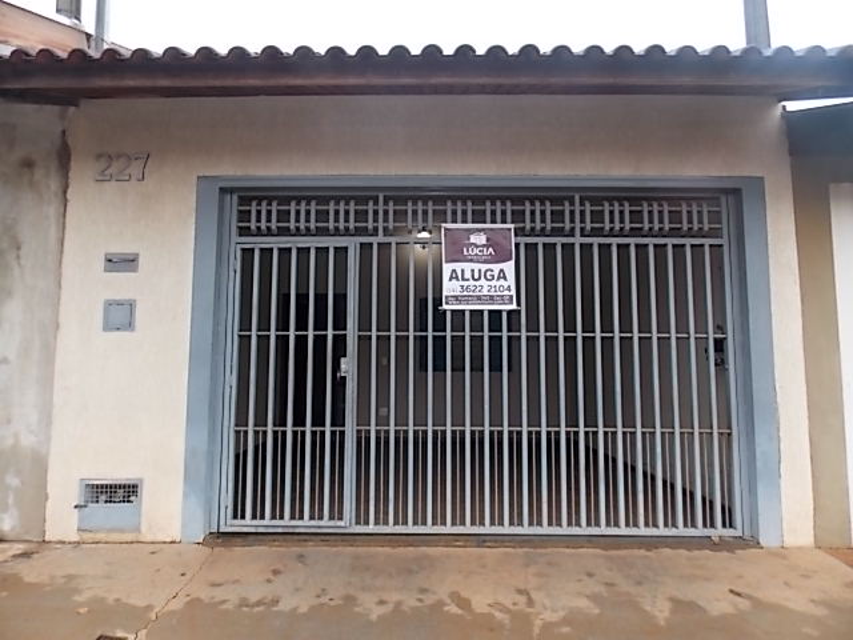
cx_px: 426
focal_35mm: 23
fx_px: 567
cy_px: 320
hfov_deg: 73.9
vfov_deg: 58.9
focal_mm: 4
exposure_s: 1/60
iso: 80
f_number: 3.1
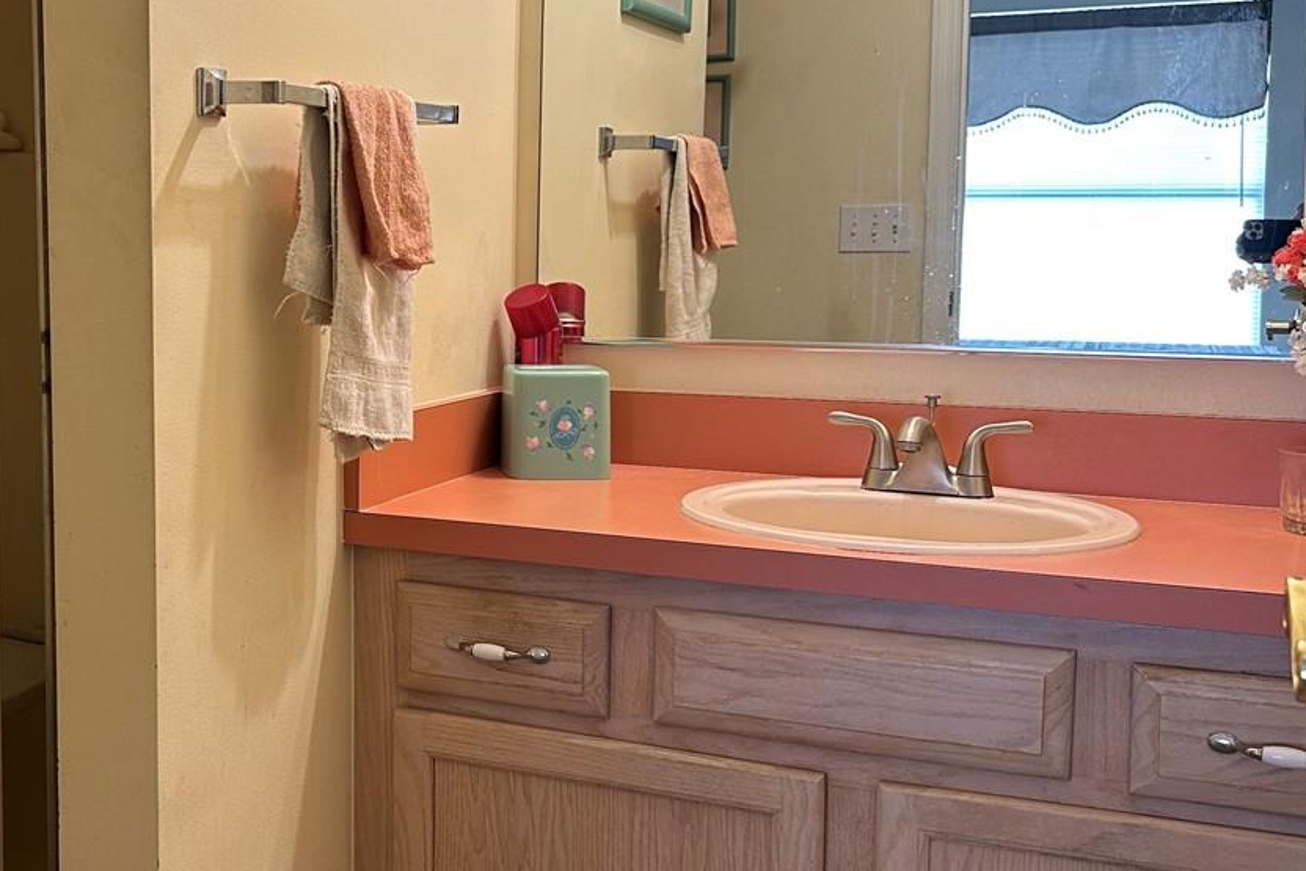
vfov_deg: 28.1
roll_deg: +0.5
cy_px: 381
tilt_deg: -5.3
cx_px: 245
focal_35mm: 48
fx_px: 1742
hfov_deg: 39.4
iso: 125
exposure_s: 1/60
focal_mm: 6.86
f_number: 1.78
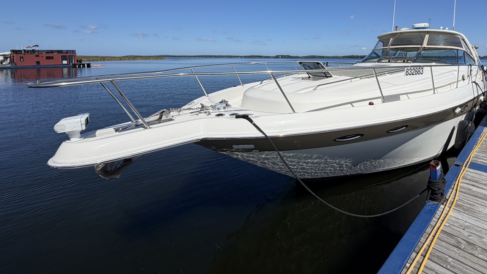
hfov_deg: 88.4
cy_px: 71
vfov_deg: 55.7
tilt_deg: -2.5
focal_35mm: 19
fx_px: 245
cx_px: 293
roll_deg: +0.1
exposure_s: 1/1312
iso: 20
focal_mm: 2.22
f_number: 2.2
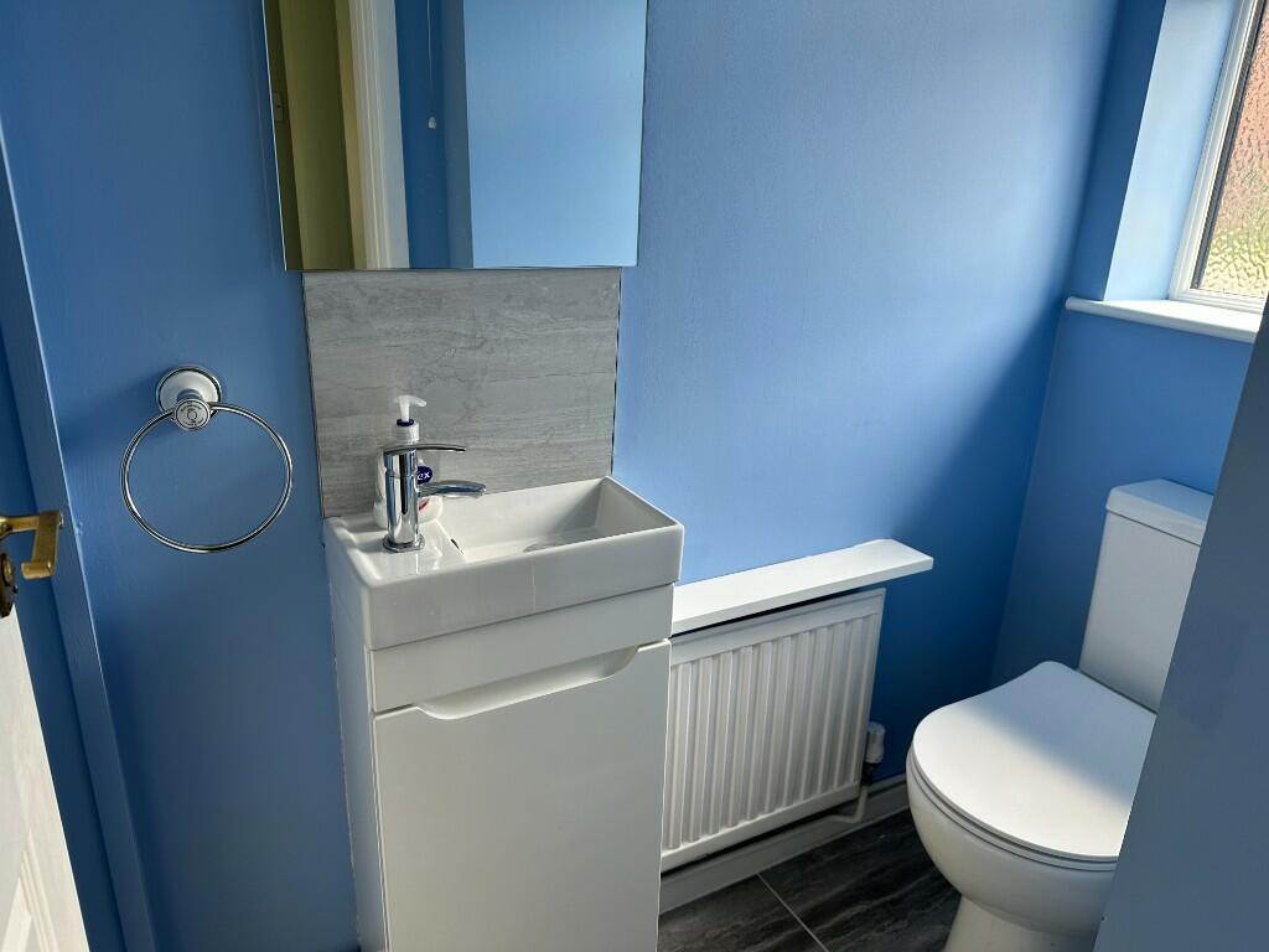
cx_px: 634
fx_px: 880
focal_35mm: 24
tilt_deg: -20.2
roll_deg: -1.8
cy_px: 476
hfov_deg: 71.6
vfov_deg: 56.8
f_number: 1.78
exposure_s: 1/233
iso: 64
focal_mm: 6.86
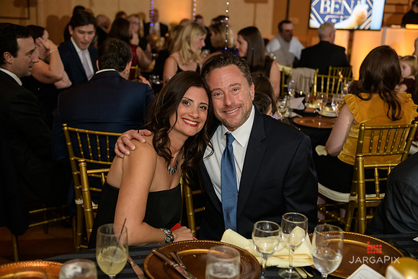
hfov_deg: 41.1
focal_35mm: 48
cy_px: 140
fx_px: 557
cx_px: 209
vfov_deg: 28.1
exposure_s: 1/125
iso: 1250
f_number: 3.2
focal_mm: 48
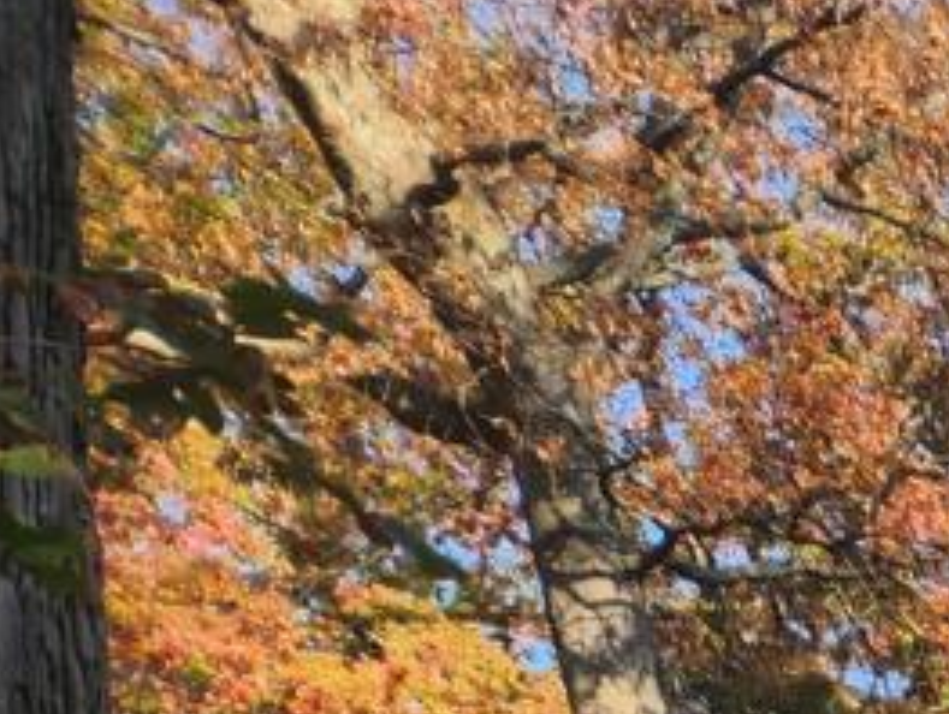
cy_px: 1834
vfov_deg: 9.7
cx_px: 2667
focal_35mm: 131
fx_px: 3596
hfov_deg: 11.0
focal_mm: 5.4
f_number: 1.8
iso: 20
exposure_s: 1/468
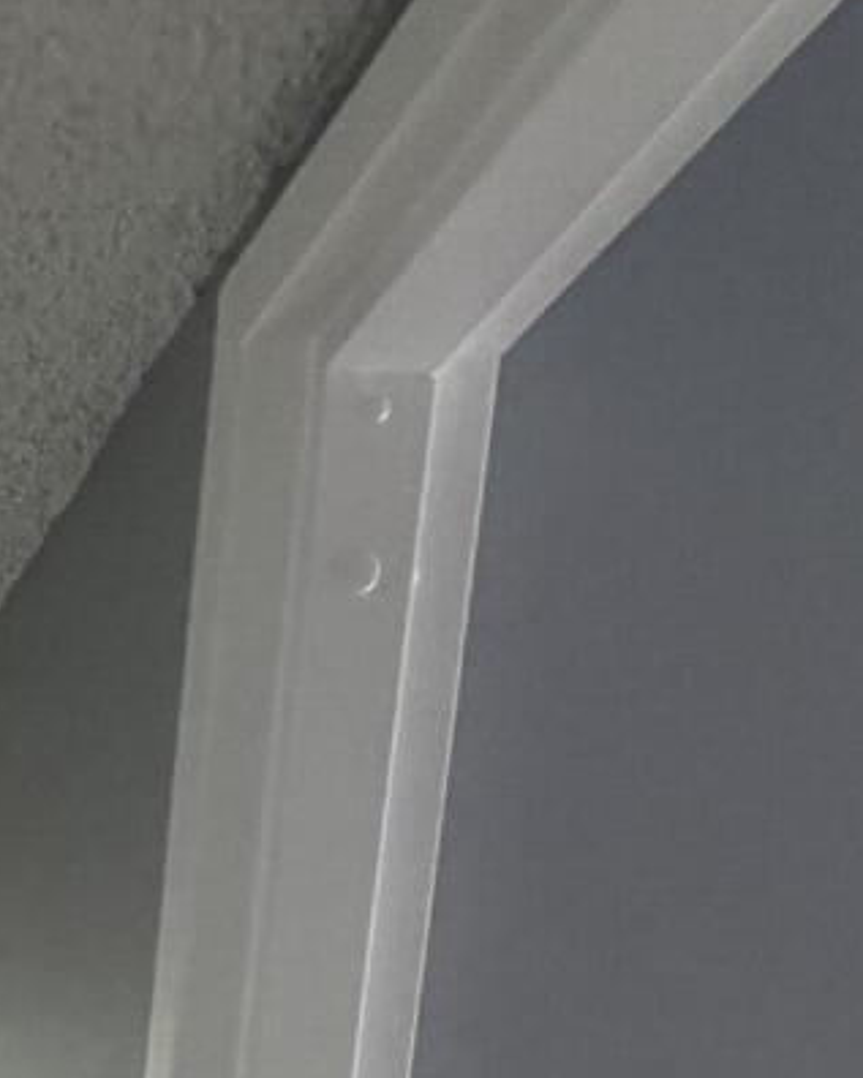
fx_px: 2202
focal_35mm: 69
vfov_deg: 18.5
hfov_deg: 19.4
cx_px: -419
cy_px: 2126
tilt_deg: -15.1
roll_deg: -2.1
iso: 250
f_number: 2.2
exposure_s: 1/120
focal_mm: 2.22
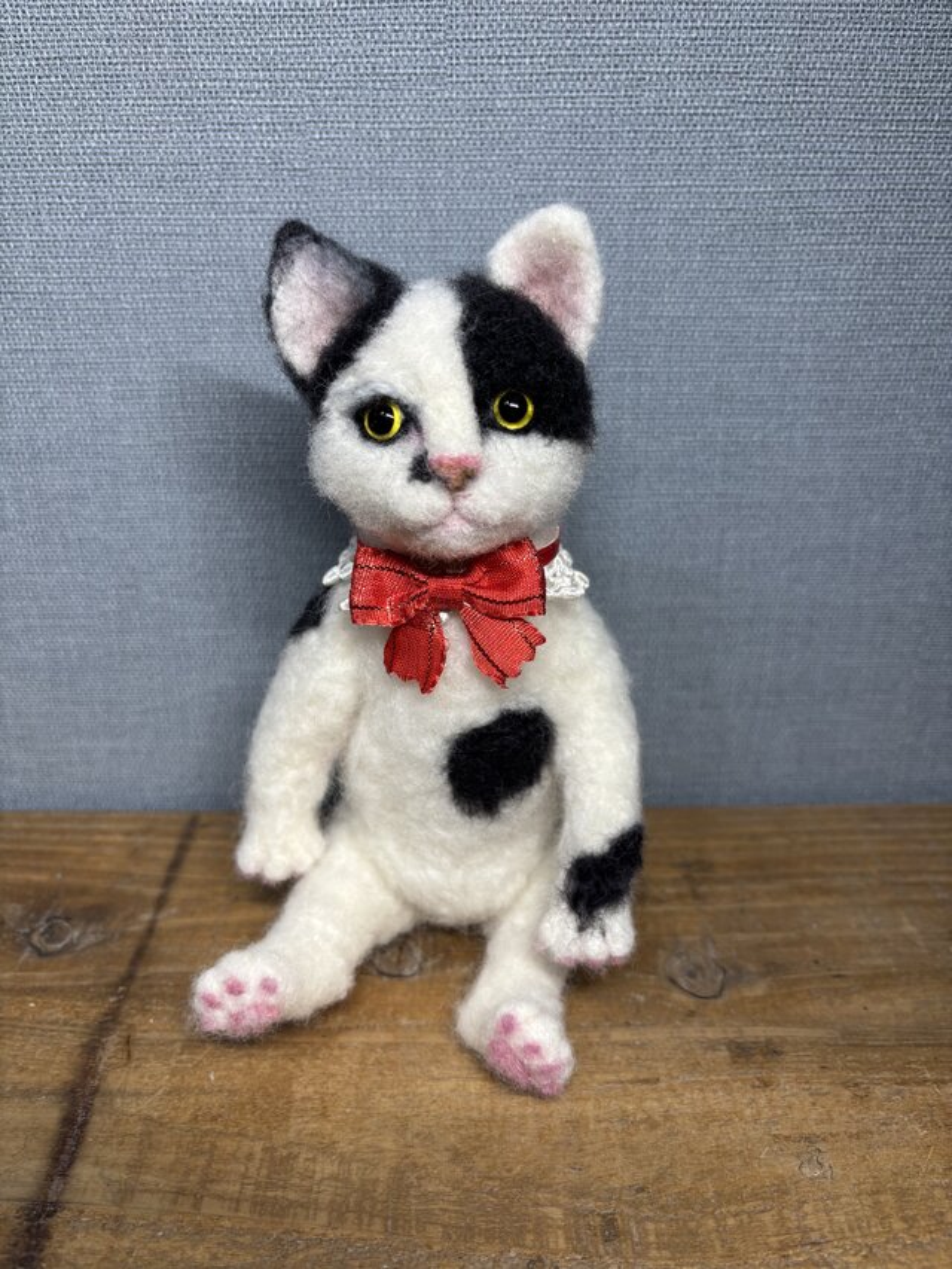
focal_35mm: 26
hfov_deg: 53.1
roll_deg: -0.4
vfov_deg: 67.3
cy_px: 634
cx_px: 476
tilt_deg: -23.7
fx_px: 953
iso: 50
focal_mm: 5.96
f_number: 1.6
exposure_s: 1/100
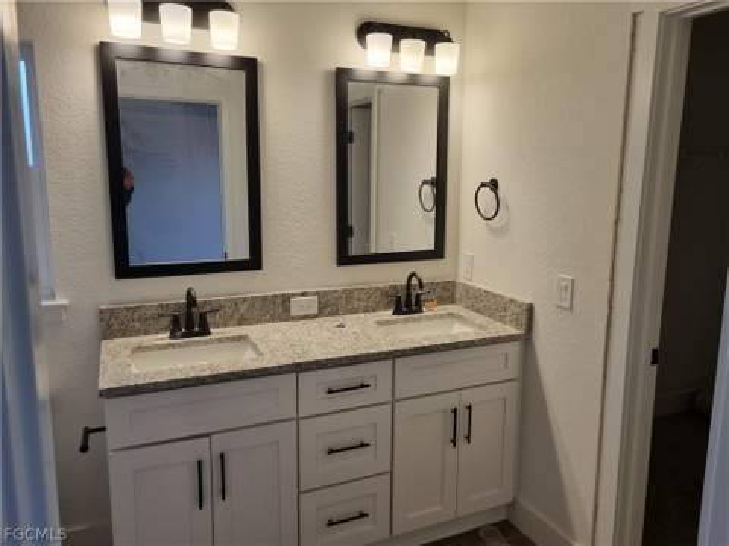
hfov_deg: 67.3
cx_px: 364
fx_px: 548
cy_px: 273
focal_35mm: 26
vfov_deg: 53.1
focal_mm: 5.4
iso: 80
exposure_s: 1/120
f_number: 1.8
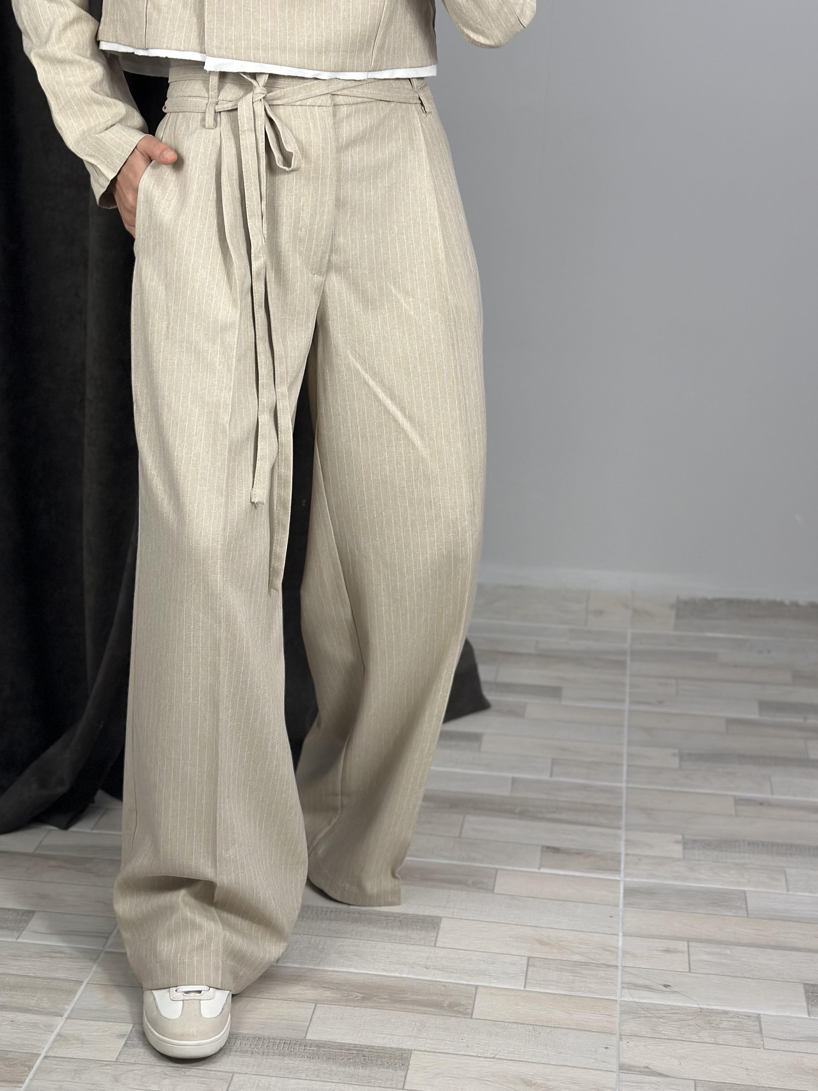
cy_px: 557
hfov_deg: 25.2
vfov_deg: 33.2
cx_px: 338
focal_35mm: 58
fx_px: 1827
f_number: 1.78
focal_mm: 6.86
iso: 100
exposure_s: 1/100
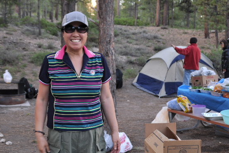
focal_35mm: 55
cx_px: 106
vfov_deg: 24.6
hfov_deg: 36.4
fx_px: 348
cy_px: 56
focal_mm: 25
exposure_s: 1/30
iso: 200
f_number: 3.8
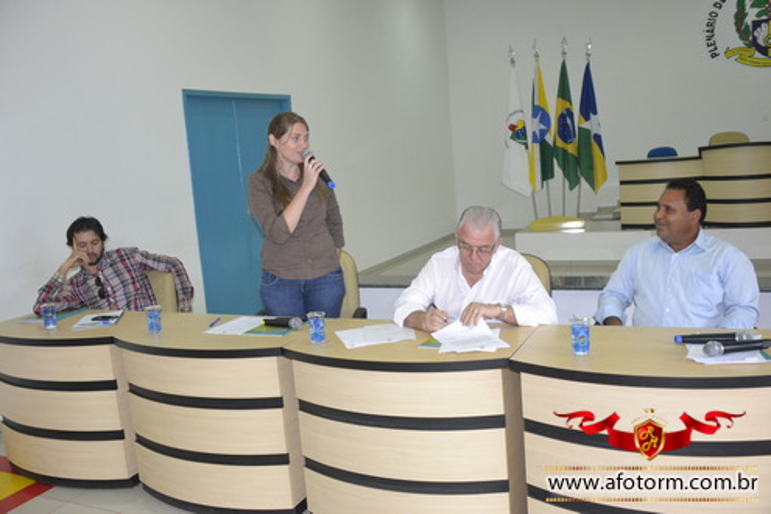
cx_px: 386
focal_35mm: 33
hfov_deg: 57.2
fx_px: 707
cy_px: 257
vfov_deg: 40.0
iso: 1000
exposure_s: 1/60
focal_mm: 22
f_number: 3.8
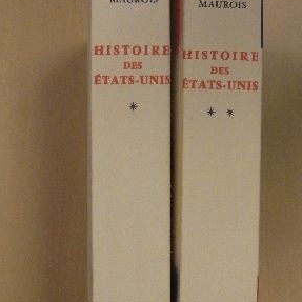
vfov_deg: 24.6
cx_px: 167
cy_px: 237
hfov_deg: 25.0
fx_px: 681
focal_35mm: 69
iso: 1000
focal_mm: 6.3
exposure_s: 1/200
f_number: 3.8
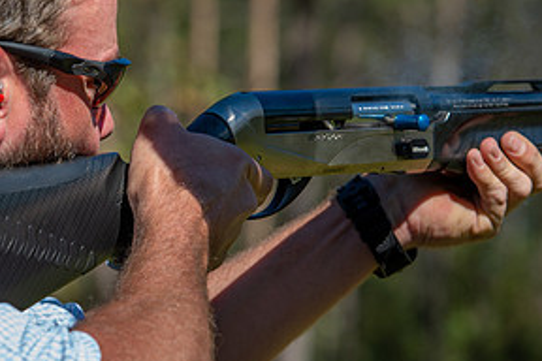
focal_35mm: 282
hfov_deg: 7.3
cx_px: 346
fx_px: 4245
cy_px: 90
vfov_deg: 4.9
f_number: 6.3
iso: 125
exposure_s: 1/400
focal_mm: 140
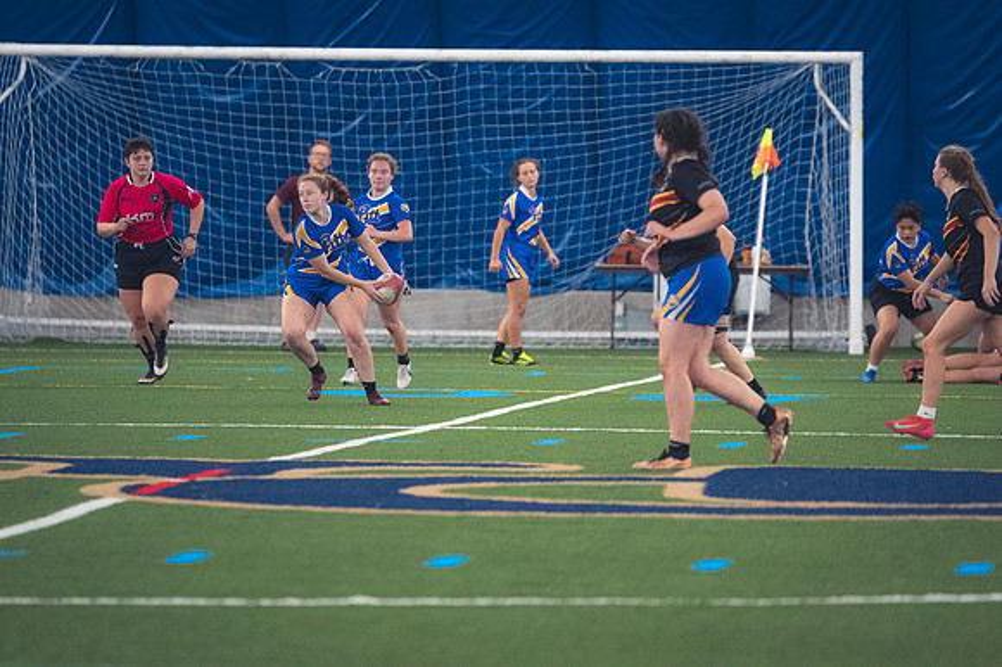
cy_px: 334
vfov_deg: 4.6
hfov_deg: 6.9
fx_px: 8345
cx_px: 501
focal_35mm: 300
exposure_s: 1/320
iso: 4000
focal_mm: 200
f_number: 2.8
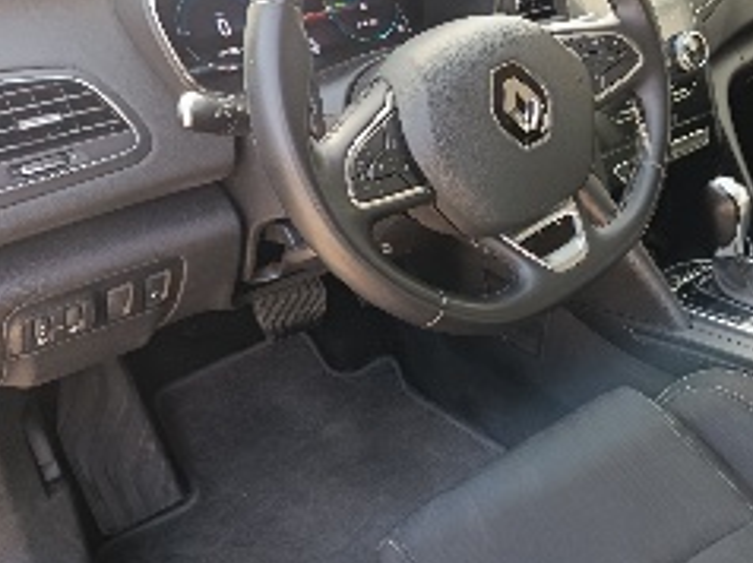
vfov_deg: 34.1
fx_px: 913
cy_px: 215
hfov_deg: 43.3
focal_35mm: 42
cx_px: 569
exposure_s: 1/100
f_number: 1.7
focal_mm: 5.24
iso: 223
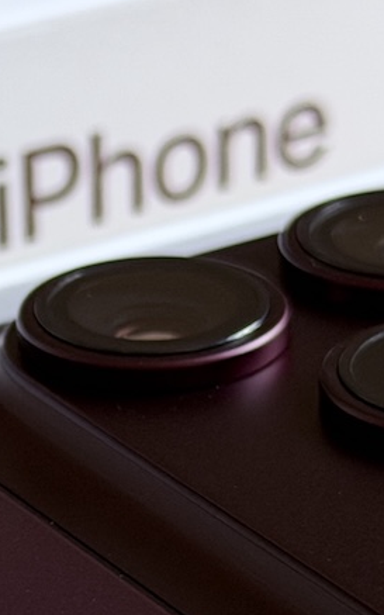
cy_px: 438
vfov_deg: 9.5
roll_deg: +1.8
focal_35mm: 221
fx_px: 3702
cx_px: -30
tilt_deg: -26.1
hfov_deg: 5.9
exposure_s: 1/77
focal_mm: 6.76
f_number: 1.78
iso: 100
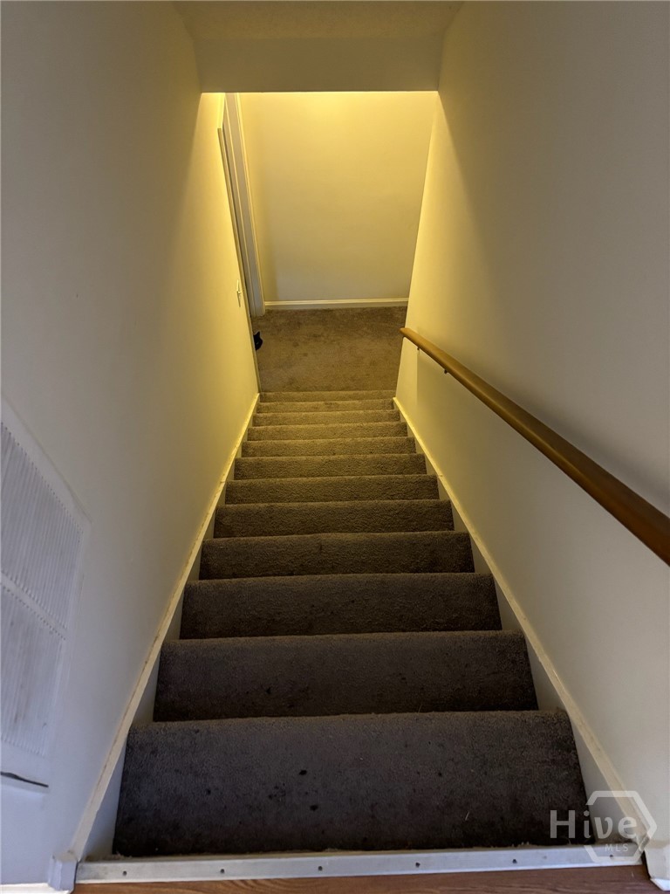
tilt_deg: -59.1
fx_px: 671
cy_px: 447
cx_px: 335
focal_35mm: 26
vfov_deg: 67.3
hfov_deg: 53.1
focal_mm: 5.96
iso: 640
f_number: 1.6
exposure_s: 1/30
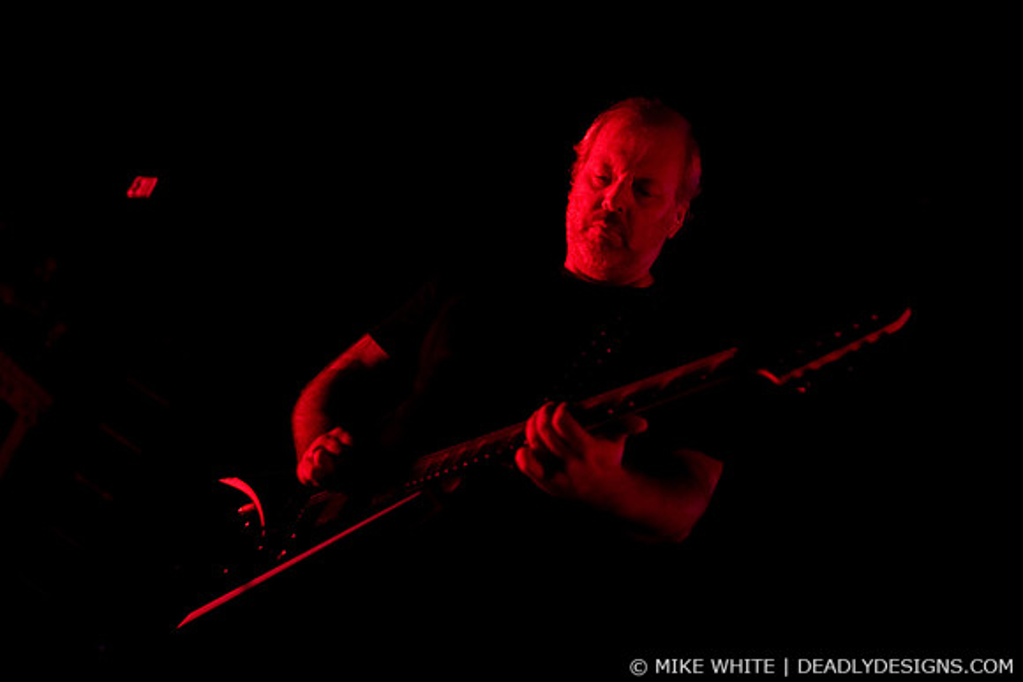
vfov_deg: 29.9
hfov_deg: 43.6
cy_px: 341
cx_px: 512
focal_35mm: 45
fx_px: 1279
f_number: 2.2
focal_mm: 30
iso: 1000
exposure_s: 1/125
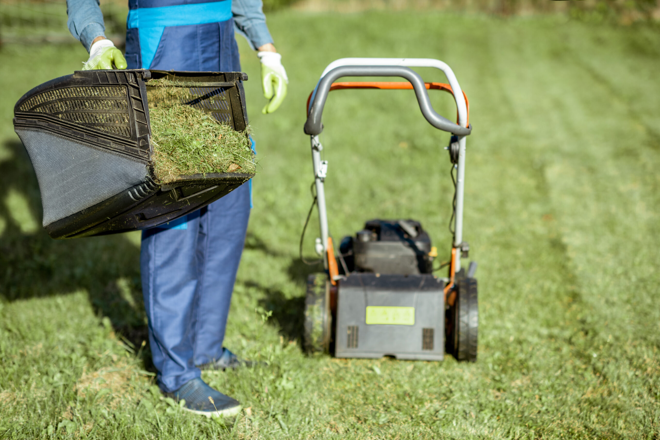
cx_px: 330
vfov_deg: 16.1
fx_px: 1559
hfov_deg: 23.9
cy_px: 220
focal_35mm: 85
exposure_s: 1/4000
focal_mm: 85
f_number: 2.2
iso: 400
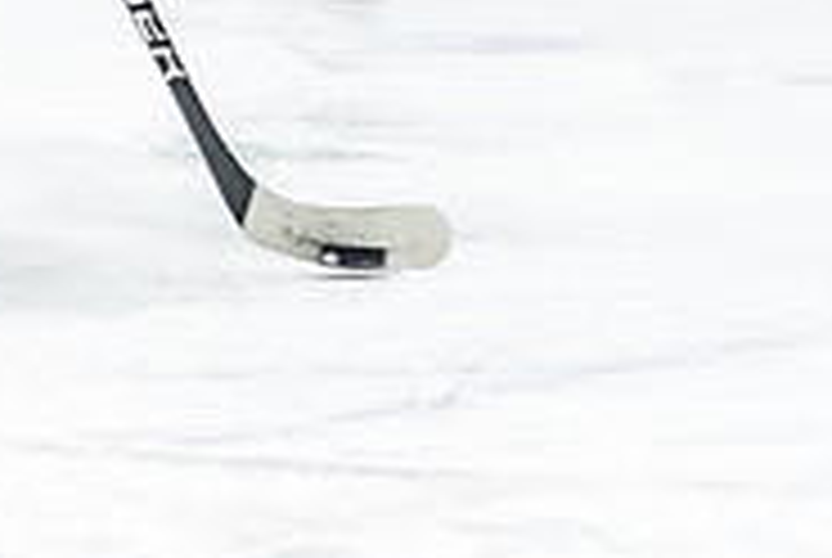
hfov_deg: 3.3
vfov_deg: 2.2
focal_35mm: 630
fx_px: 14583
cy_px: -316
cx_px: -47
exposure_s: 1/800
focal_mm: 95
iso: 3200
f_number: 2.8
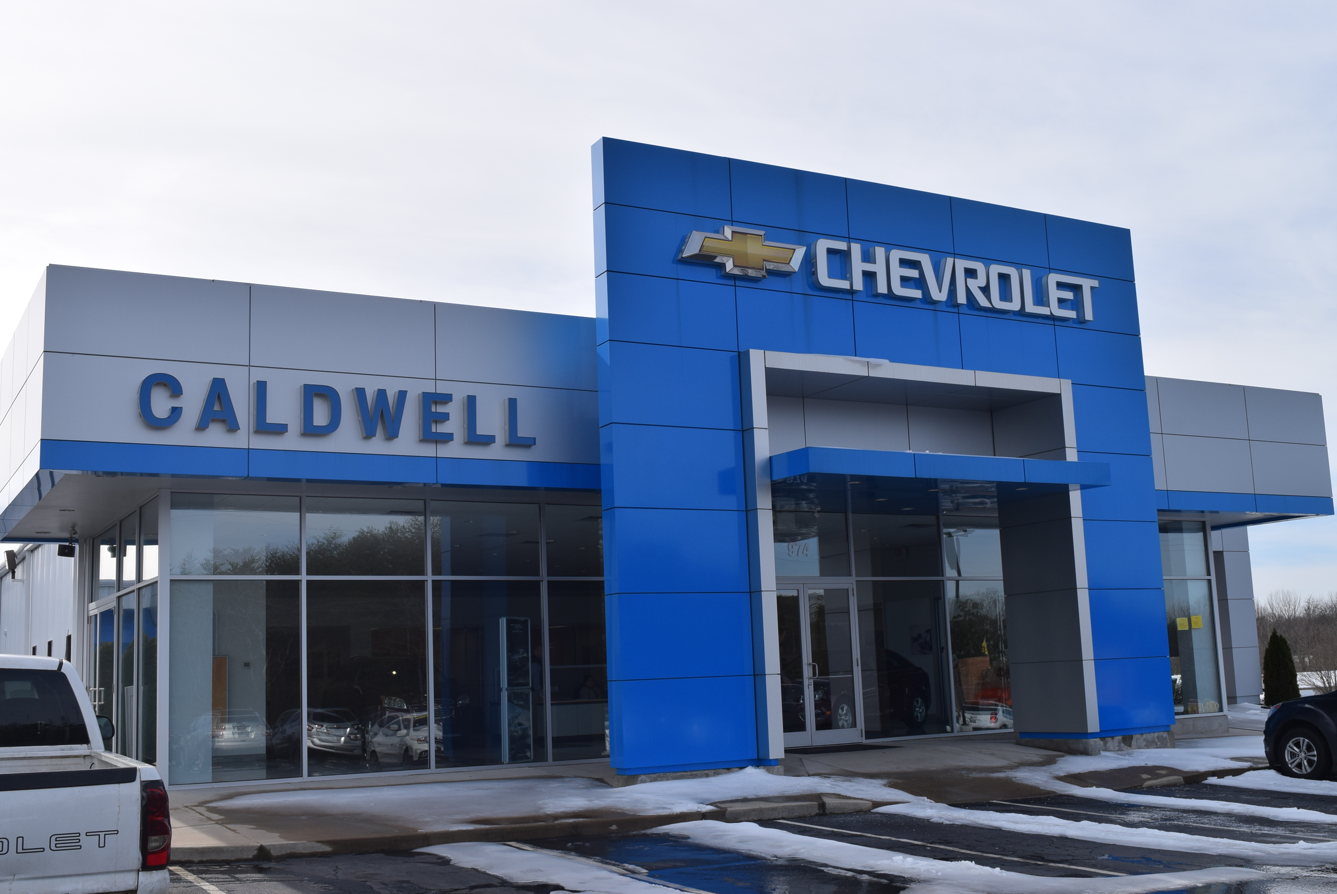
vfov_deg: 35.6
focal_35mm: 38
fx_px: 1394
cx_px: 668
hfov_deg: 51.2
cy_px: 447
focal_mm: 25
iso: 200
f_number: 10
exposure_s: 1/400
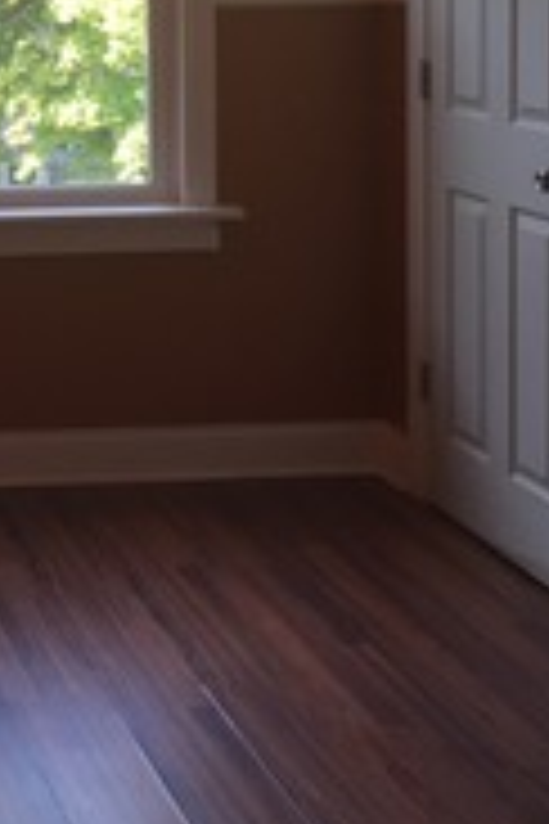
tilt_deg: -3.3
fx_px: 1807
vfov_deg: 25.0
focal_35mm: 79
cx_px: -207
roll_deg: +1.2
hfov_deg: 16.2
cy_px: 95
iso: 32
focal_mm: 4.15
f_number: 2.2
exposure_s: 1/60
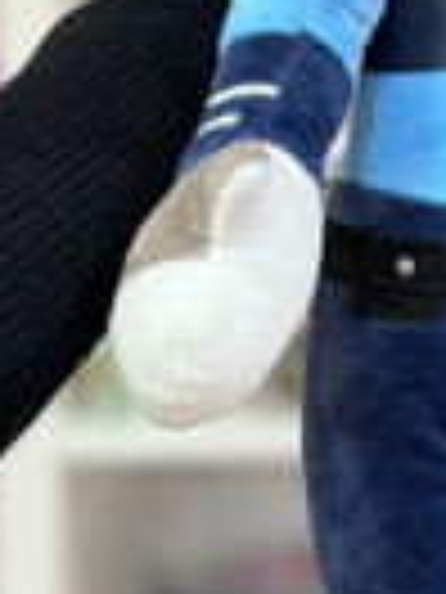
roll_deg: +0.5
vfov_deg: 19.8
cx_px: 451
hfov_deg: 15.0
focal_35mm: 97
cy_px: 56
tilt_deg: +0.1
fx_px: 1666
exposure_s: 1/50
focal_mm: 6.76
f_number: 1.78
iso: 250
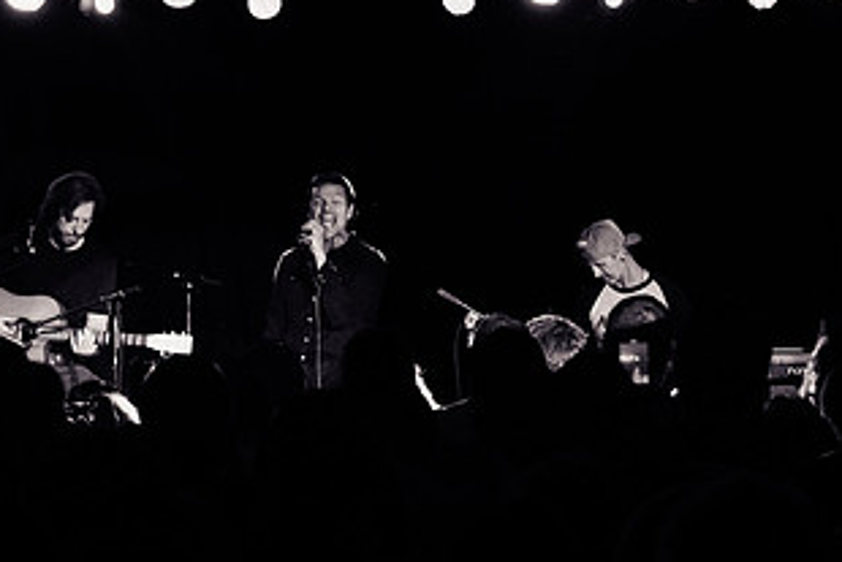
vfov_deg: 8.1
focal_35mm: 169
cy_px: 250
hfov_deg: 12.1
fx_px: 3954
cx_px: 299
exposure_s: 1/160
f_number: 3.5
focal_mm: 70
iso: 3200
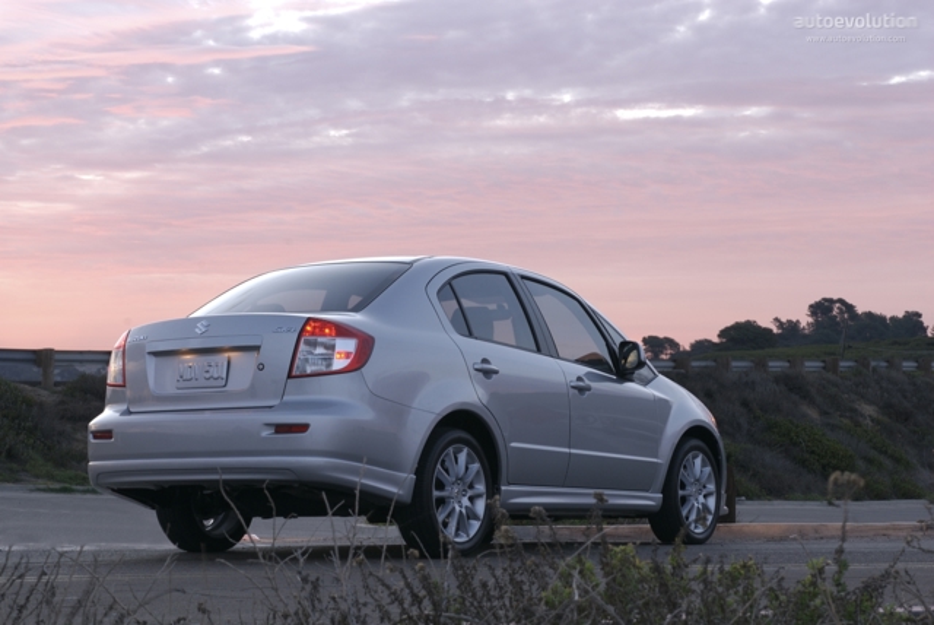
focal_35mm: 84
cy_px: 312
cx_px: 467
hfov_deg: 24.2
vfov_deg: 16.3
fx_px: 2181
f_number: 16
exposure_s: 1/2
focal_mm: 56
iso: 200
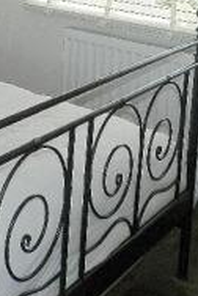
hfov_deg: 17.5
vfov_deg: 25.2
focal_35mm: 74
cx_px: -51
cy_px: -34
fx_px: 608
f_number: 3.4
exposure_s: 1/160
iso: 160
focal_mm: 4
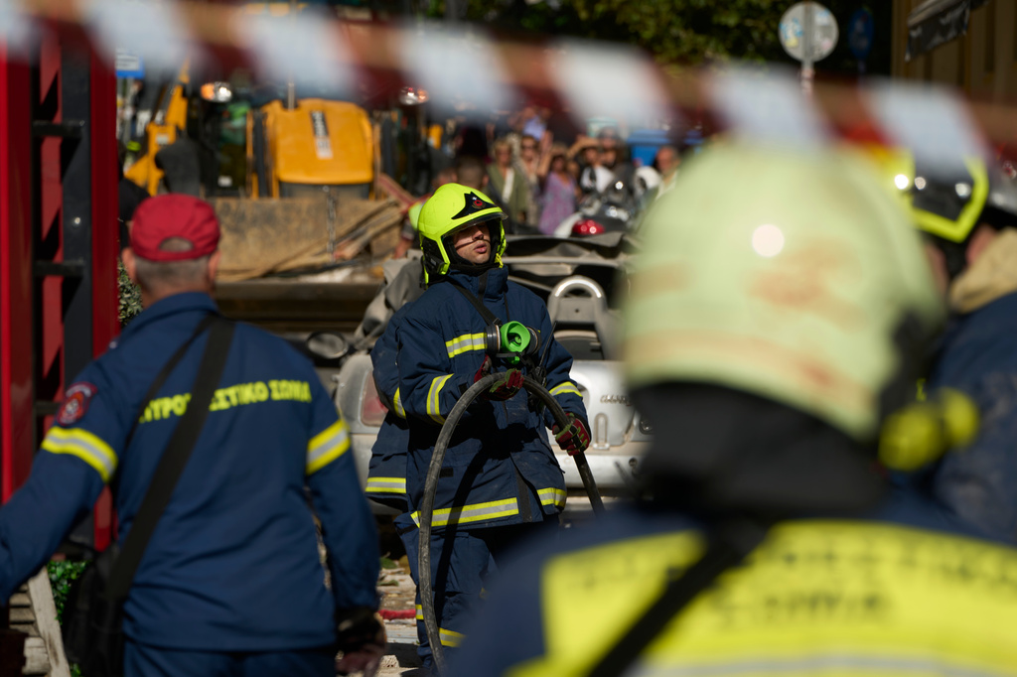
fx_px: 11296
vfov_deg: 3.4
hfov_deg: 5.2
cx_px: 508
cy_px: 338
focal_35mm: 400
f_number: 11
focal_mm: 400
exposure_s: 1/200
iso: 64
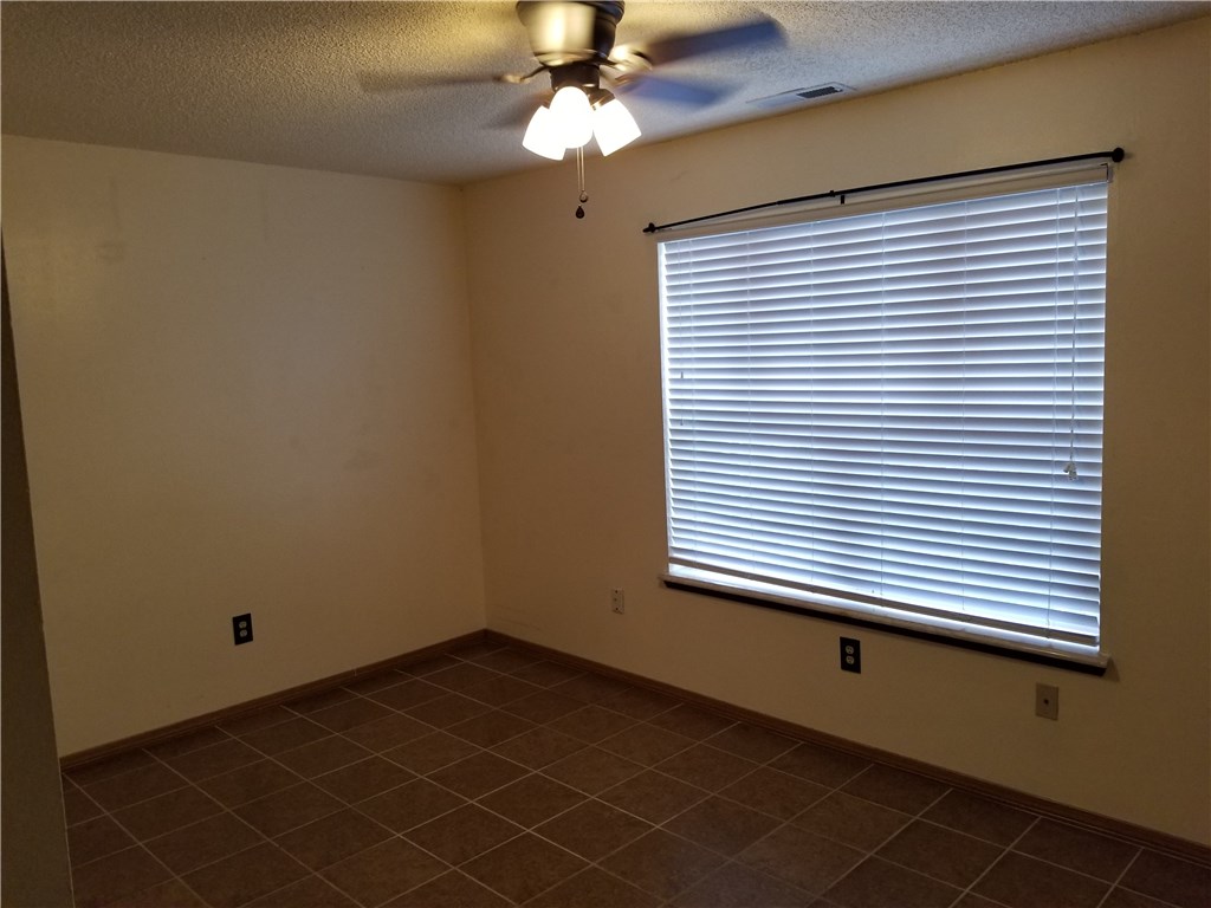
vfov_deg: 53.1
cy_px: 454
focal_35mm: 26
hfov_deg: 67.3
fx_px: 910
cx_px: 606
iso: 160
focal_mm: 4.25
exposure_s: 1/60
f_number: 1.7
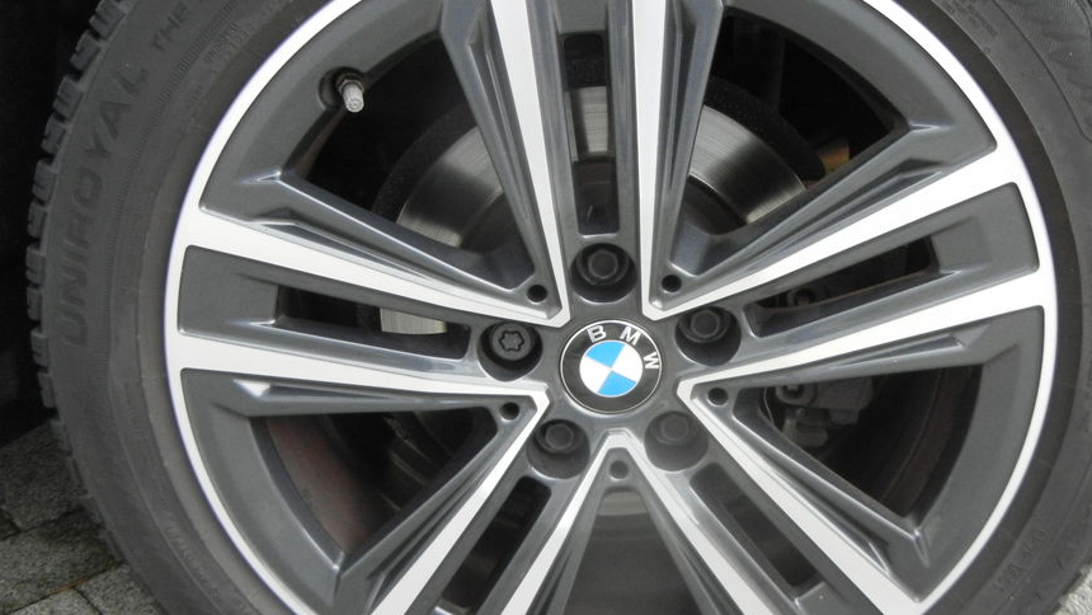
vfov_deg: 31.2
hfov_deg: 52.7
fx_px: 1100
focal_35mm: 38
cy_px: 315
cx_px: 601
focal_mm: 5.4
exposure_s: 1/129
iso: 640
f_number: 3.5
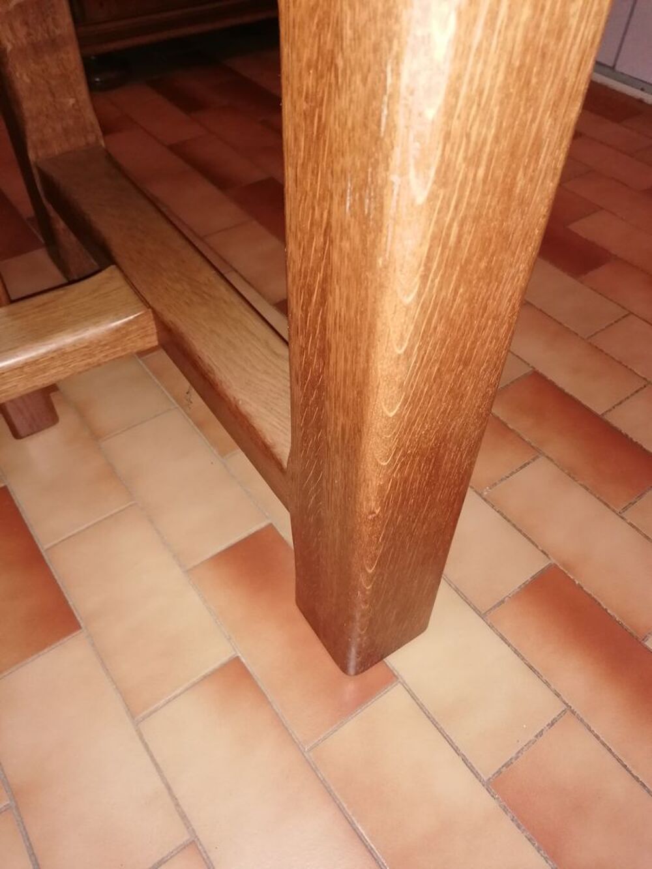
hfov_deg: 51.4
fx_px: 678
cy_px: 434
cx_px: 326
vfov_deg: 65.3
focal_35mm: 27
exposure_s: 1/33.3
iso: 400
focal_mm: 4.75
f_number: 1.8
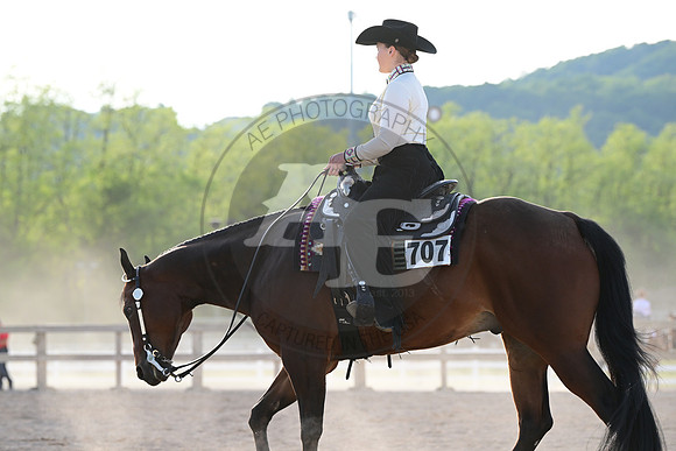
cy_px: 226
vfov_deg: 8.6
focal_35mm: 160
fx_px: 3005
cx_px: 338
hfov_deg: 12.8
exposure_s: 1/1600
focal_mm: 160
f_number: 5
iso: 1000
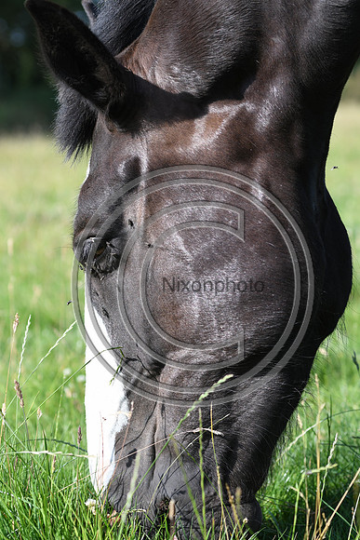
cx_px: 180
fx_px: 1574
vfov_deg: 19.5
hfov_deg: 13.0
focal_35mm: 105
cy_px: 270
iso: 220
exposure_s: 1/1250
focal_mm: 70
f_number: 3.5
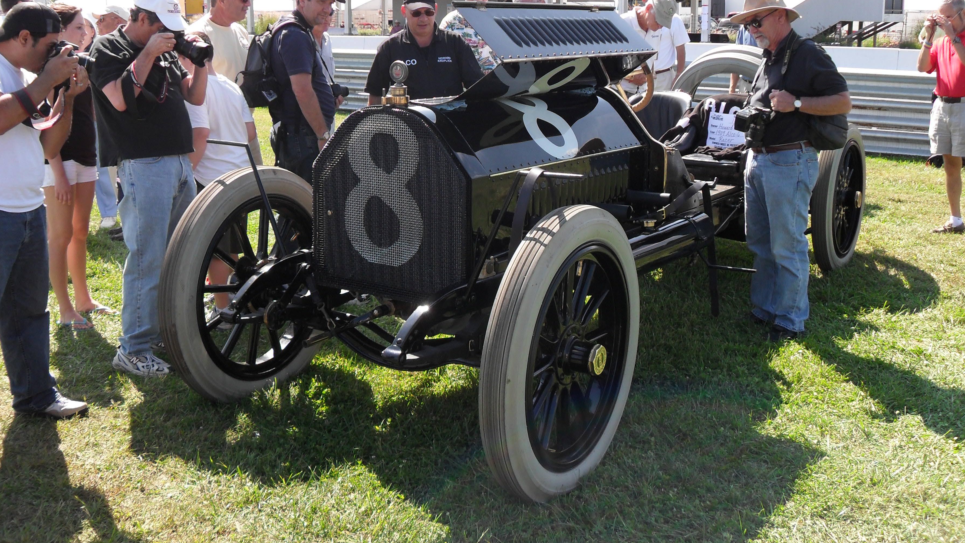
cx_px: 479
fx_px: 998
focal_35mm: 39
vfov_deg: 30.2
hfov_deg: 51.6
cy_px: 187
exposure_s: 1/350
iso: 100
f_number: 2.8
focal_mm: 6.2
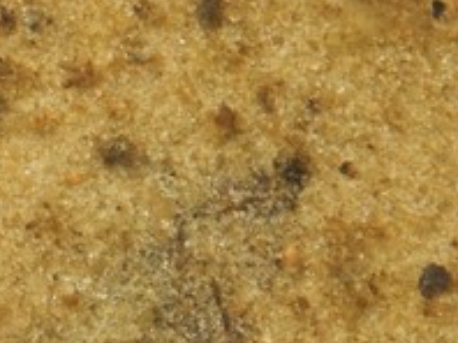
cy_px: -240
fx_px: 3370
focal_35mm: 255
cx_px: -581
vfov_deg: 5.7
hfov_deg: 7.4
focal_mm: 10.1
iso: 125
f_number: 4.4
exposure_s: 1/250
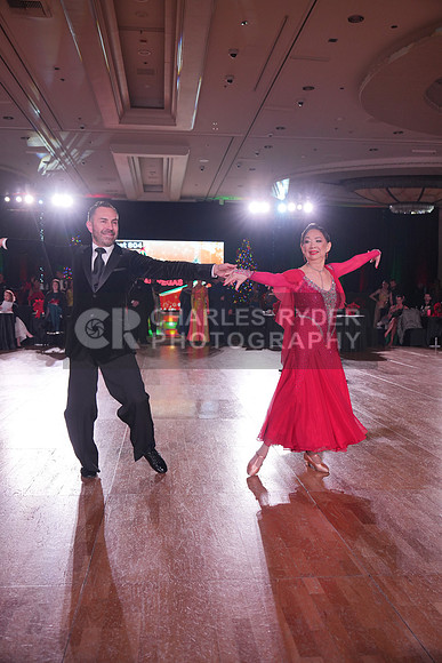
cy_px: 332
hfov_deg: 38.9
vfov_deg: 55.8
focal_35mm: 34
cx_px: 221
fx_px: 626
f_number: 4
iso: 1250
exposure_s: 1/500
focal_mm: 34
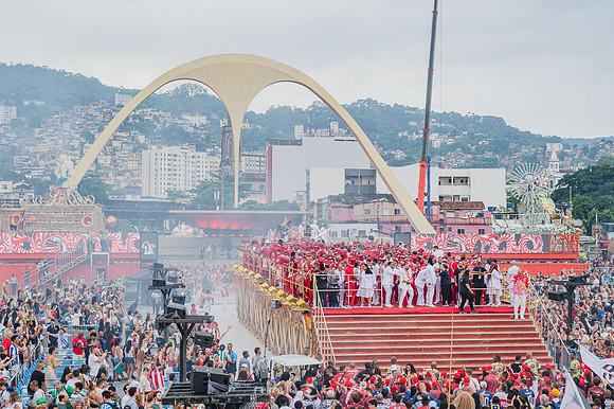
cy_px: 205
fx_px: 1023
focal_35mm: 60
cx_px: 301
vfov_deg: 22.6
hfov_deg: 33.4
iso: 800
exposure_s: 1/1000
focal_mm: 58
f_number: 5
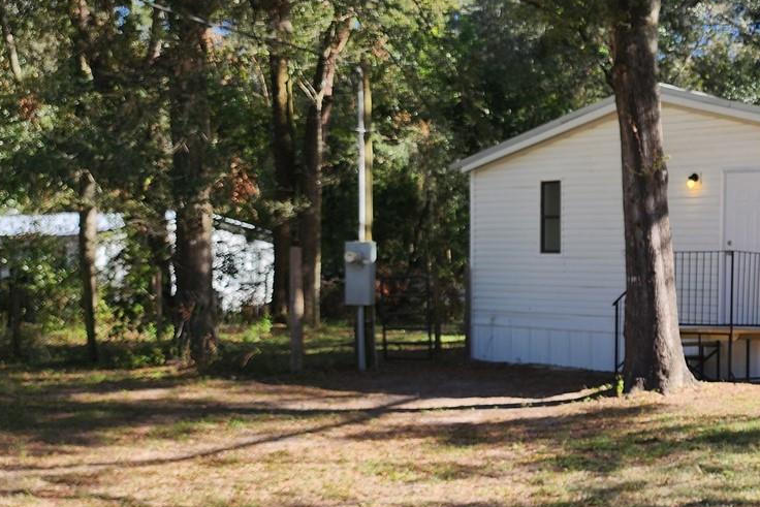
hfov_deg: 34.6
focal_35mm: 52
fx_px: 1098
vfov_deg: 25.9
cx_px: 768
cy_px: 314
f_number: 1.8
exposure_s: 1/380
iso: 12
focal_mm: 6.4
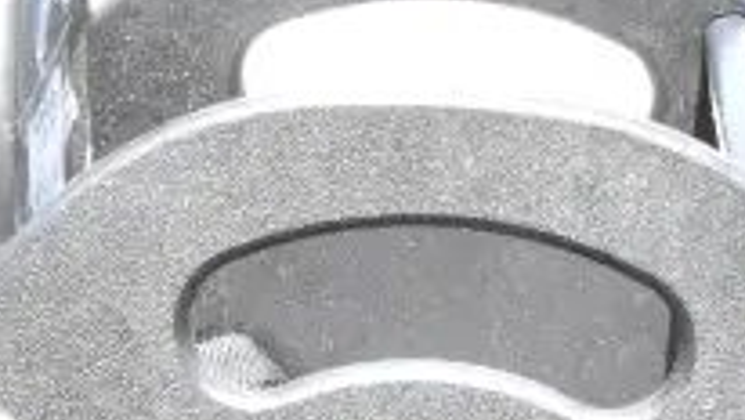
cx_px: 394
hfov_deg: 10.3
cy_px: 1341
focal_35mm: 209
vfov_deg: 5.4
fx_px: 4130
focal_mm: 30
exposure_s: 1/800
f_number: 14
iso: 6400
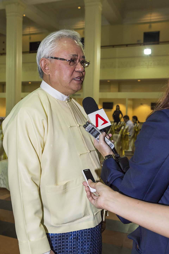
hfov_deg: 44.9
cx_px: 84
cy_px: 127
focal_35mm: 29
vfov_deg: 63.7
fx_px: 204
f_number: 5.6
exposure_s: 1/200
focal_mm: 29
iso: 640
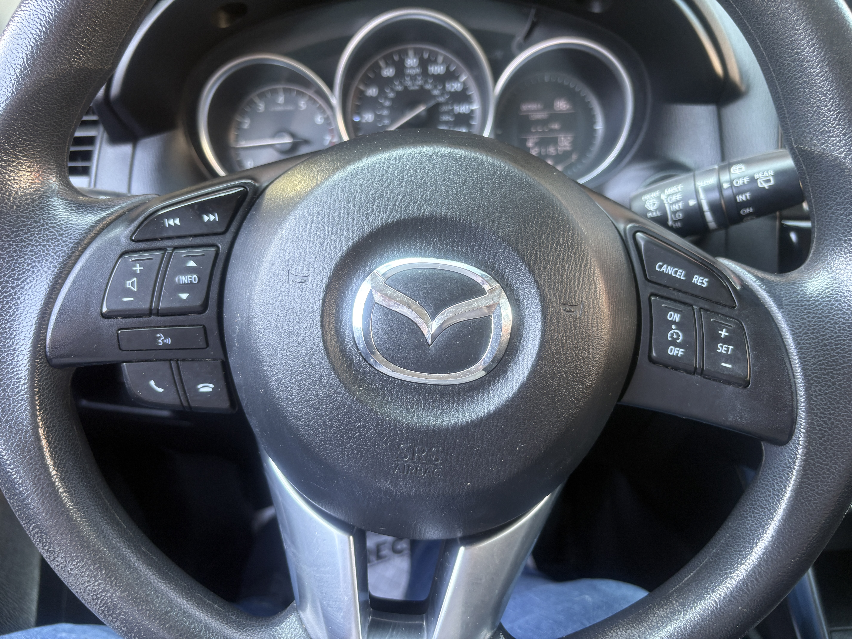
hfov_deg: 67.3
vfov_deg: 53.1
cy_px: 320
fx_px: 640
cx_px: 426
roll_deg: +3.1
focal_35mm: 26
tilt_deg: -28.6
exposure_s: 1/60
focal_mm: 5.96
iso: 100
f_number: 1.6
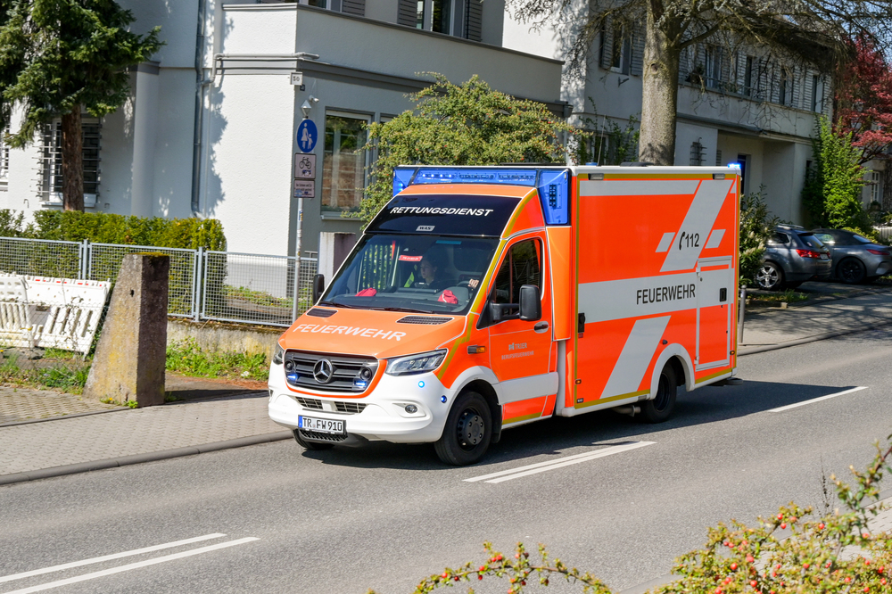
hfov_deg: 28.1
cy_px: 297
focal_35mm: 72
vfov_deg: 18.9
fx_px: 1783
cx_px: 446
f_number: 10
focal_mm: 48
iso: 400
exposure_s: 1/800
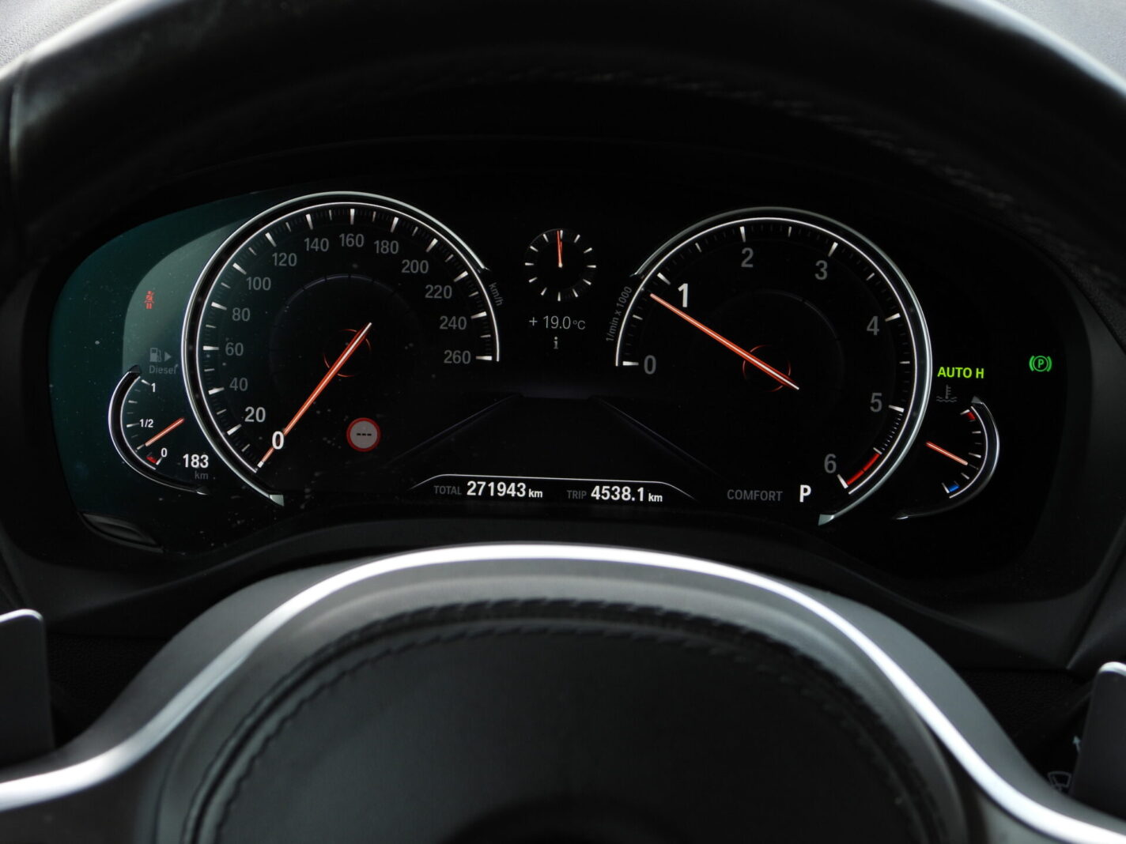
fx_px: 1952
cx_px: 563
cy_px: 422
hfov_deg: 32.2
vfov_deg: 24.4
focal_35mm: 60
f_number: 3.5
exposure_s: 1/125
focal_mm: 10.7
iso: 100
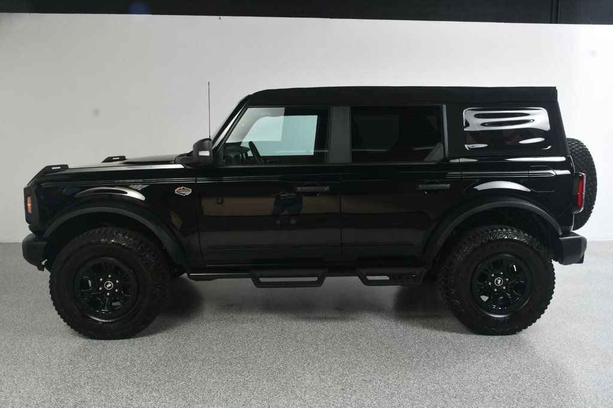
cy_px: 204
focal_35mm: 33
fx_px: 562
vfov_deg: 39.9
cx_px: 306
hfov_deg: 57.2
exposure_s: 1/160
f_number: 10
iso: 100
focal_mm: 22
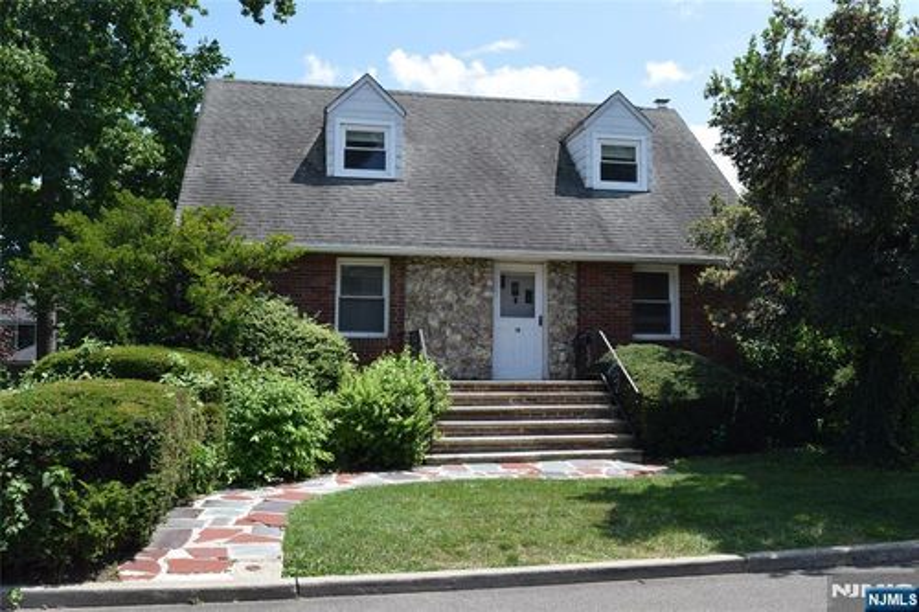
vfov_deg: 39.9
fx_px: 842
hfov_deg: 57.2
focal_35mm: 33
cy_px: 306
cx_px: 460
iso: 200
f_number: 9
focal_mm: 22
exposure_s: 1/400
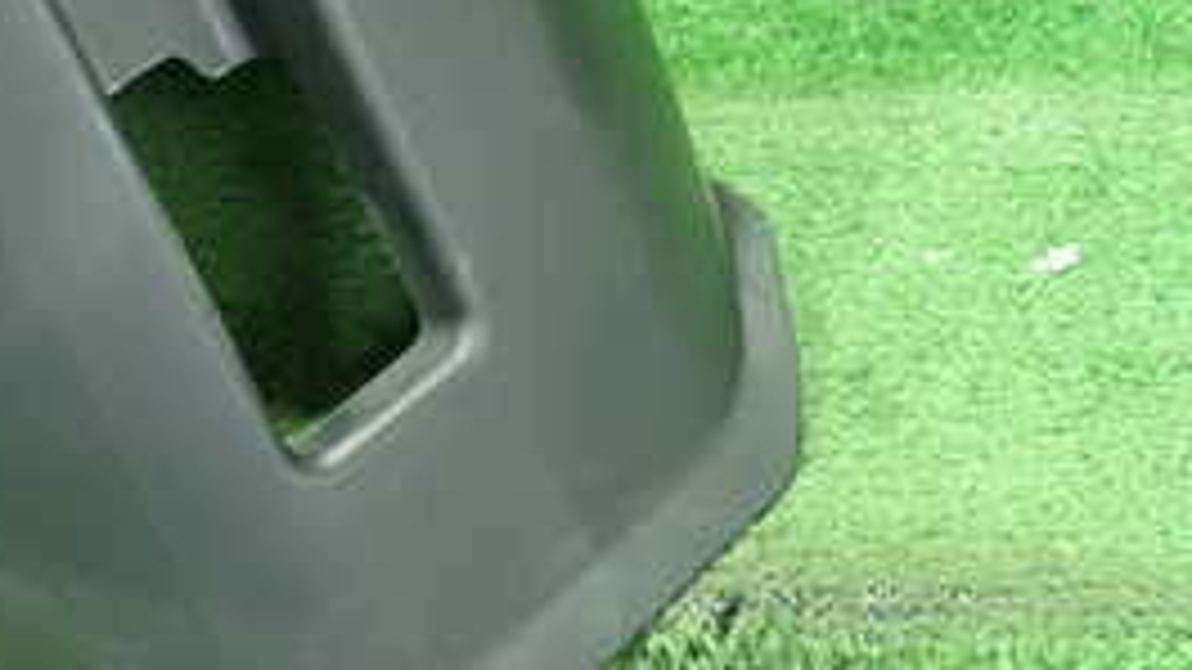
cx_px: -13
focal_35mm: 74
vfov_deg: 15.8
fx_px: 2339
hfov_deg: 26.9
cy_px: -81
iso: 800
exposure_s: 1/100
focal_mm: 5.5
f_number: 2.3
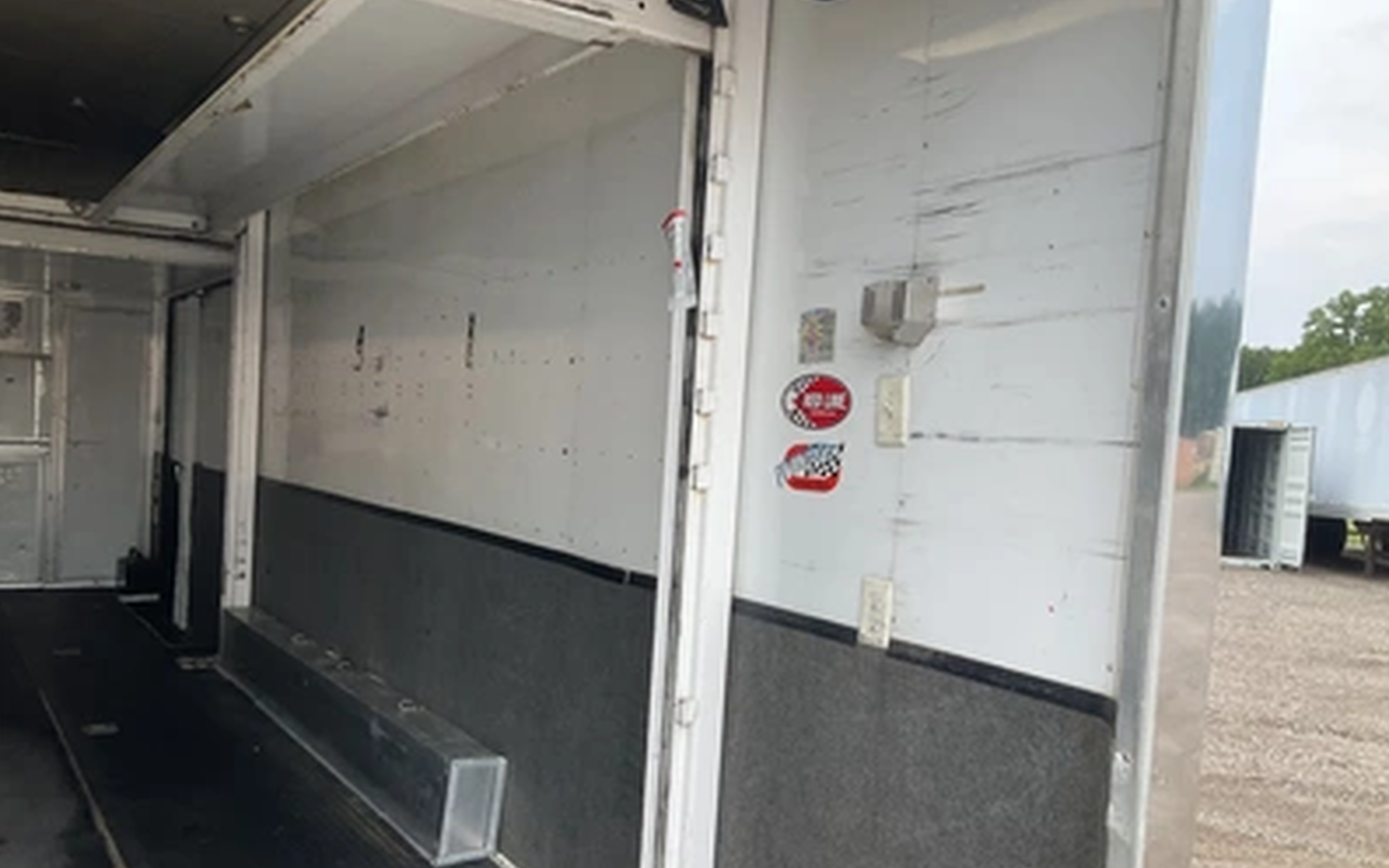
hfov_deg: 61.2
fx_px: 1173
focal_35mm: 31
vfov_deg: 40.4
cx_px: 696
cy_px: 511
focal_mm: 3
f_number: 1.8
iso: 25
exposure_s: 1/344
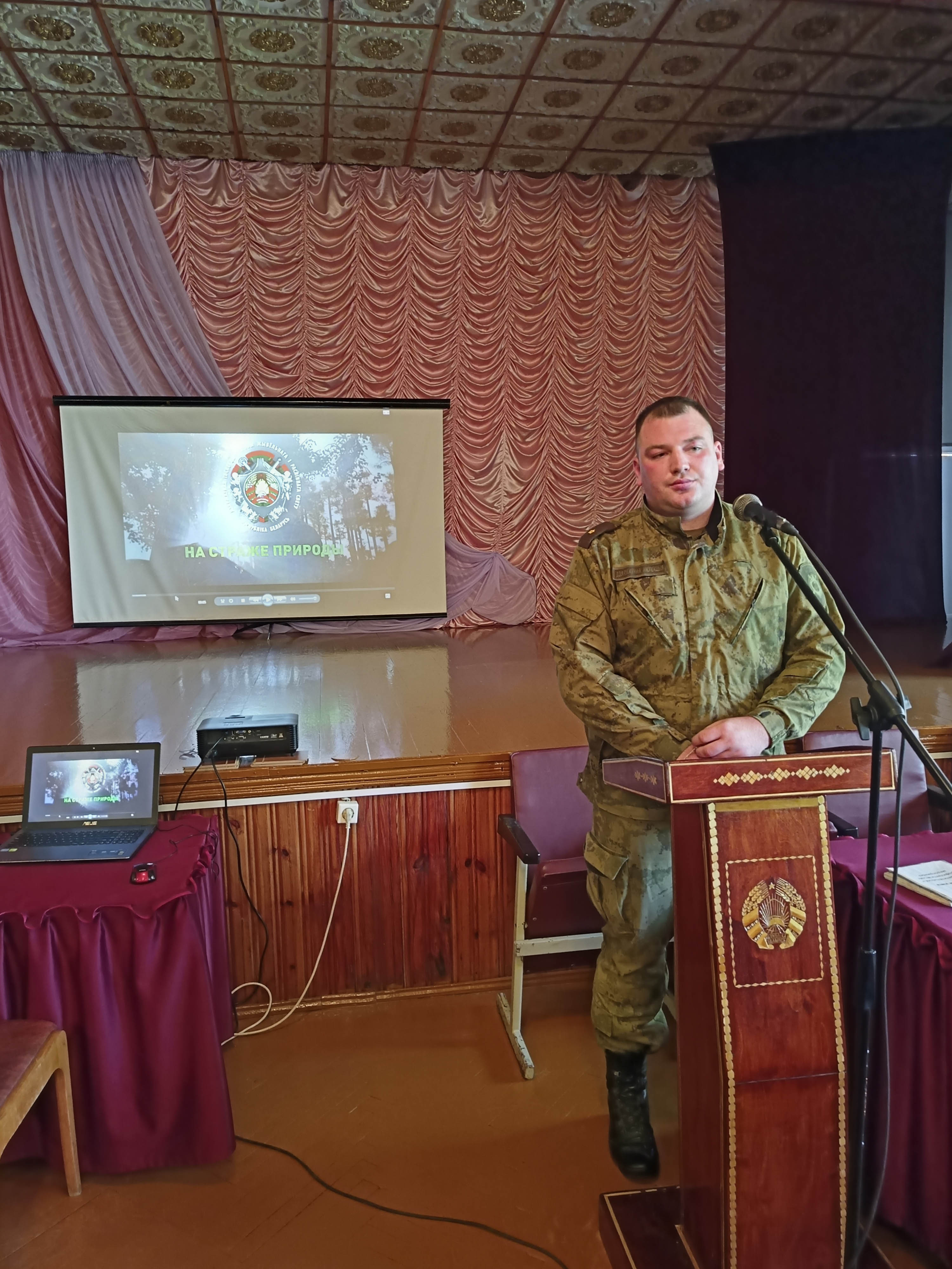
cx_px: 476
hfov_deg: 56.8
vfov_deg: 71.6
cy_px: 634
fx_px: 880
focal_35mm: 24
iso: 2845
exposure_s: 1/24
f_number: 1.75
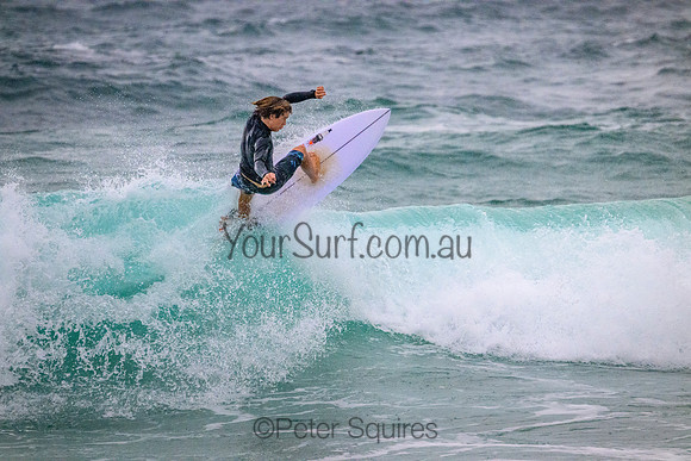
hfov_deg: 3.4
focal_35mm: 600
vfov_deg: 2.3
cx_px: 346
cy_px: 230
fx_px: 11519
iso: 8000
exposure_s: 1/2000
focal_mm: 600
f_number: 11
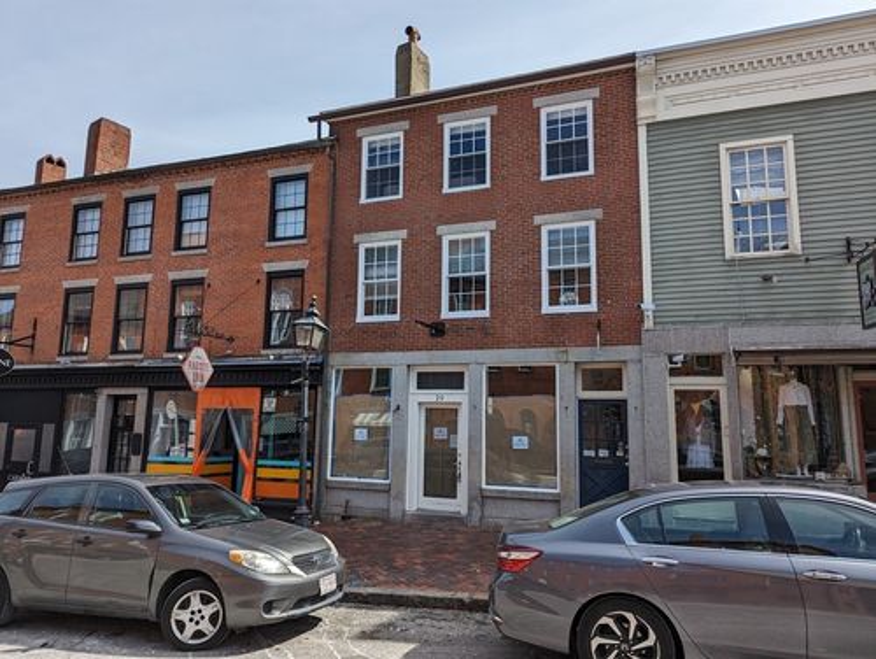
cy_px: 330
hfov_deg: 71.5
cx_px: 438
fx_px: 608
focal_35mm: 24
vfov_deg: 56.9
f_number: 1.85
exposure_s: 1/2096
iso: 37
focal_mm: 6.81
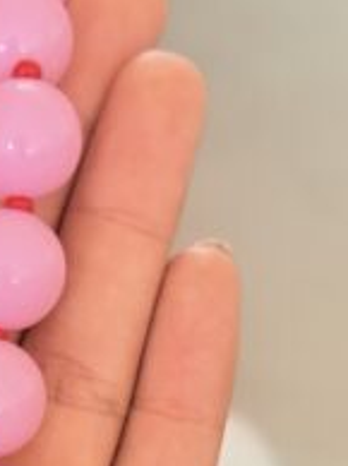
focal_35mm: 142
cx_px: -58
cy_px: 683
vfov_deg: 13.2
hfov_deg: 10.3
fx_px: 1908
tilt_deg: -59.8
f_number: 1.78
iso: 250
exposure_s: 1/60
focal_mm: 6.76
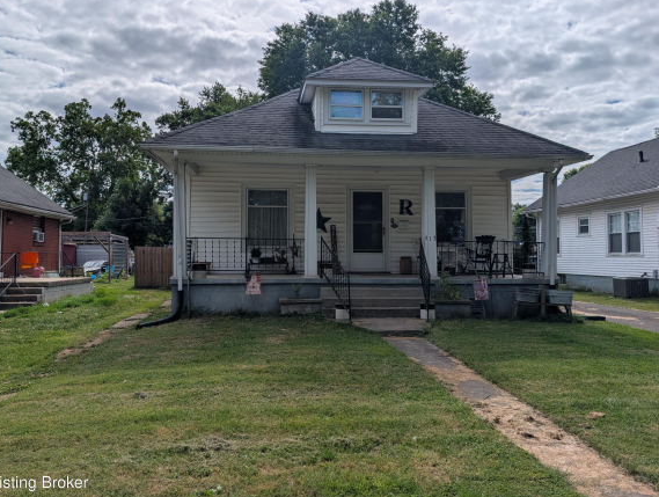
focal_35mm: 28
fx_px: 534
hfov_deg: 63.3
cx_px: 321
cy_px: 219
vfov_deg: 49.8
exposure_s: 1/4184
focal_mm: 6.9
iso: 22
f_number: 1.68
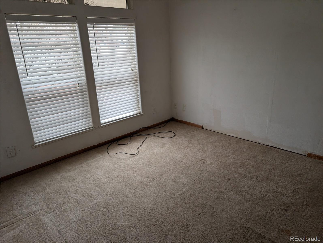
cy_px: 122
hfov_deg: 71.5
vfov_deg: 56.9
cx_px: 162
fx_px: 224
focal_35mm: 24
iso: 175
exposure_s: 1/289
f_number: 1.68
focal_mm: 6.9
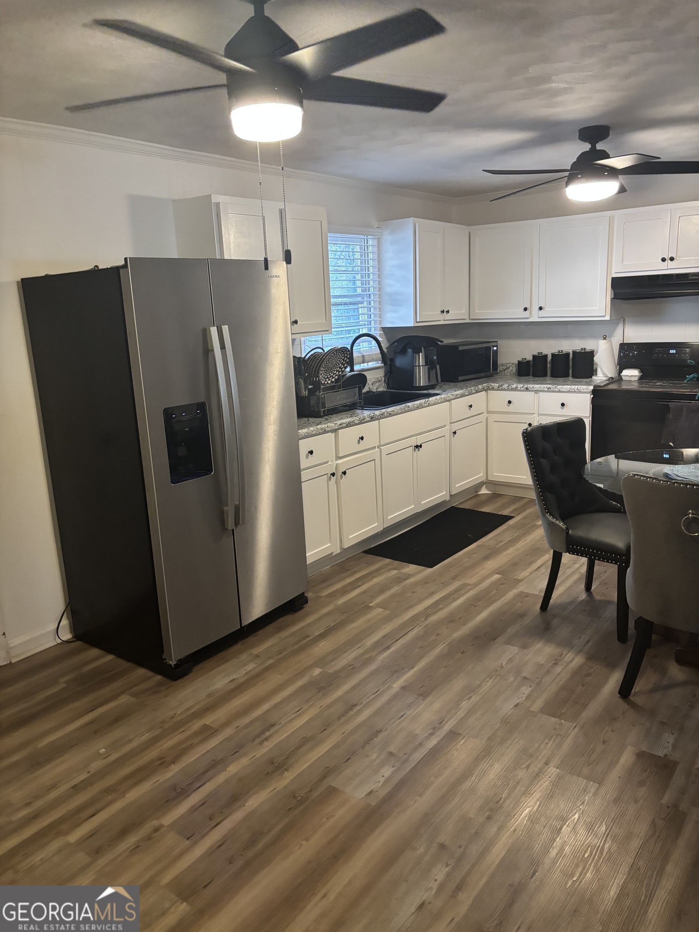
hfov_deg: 53.1
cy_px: 466
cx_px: 350
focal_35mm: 26
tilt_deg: -12.0
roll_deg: +1.4
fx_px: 700
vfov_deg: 67.3
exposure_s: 1/40
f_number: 1.6
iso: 400
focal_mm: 5.96
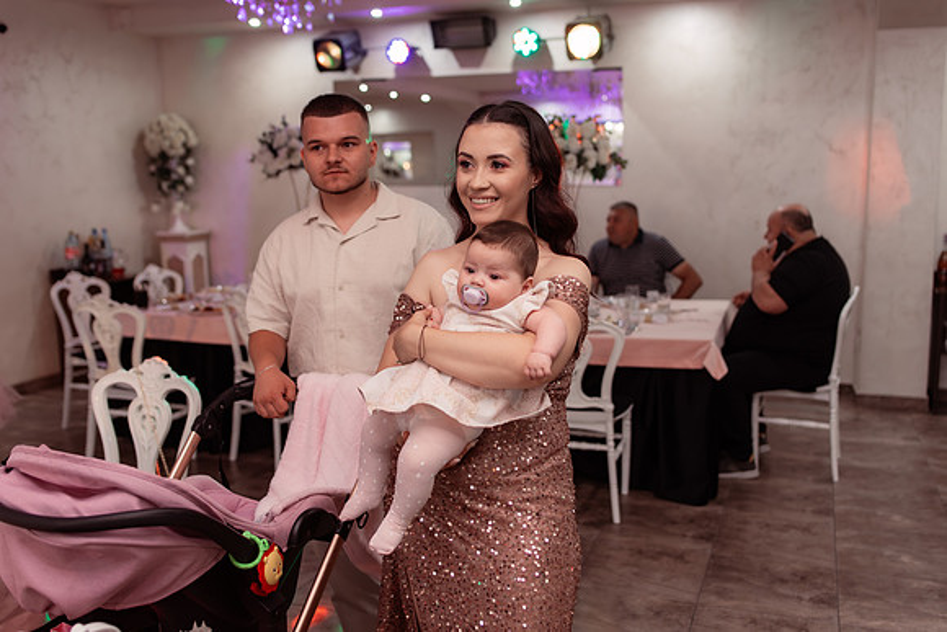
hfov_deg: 54.4
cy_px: 316
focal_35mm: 35
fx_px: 921
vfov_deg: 37.9
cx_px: 474
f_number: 2.8
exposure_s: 1/200
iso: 640
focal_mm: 35
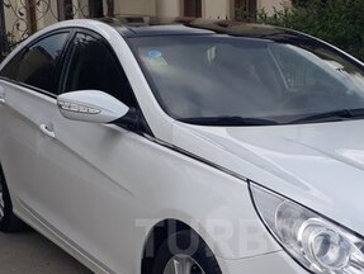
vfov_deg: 23.2
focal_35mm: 62
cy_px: 238
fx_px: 653
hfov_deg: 30.7
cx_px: 265
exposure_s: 1/365
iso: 40
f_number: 1.9
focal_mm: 3.6
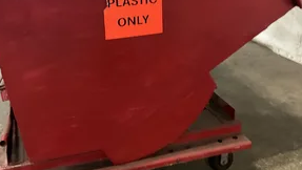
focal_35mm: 44
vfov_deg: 26.6
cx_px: 129
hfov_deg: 46.2
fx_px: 353
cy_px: 29
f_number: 1.8
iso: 400
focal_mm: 3
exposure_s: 1/30
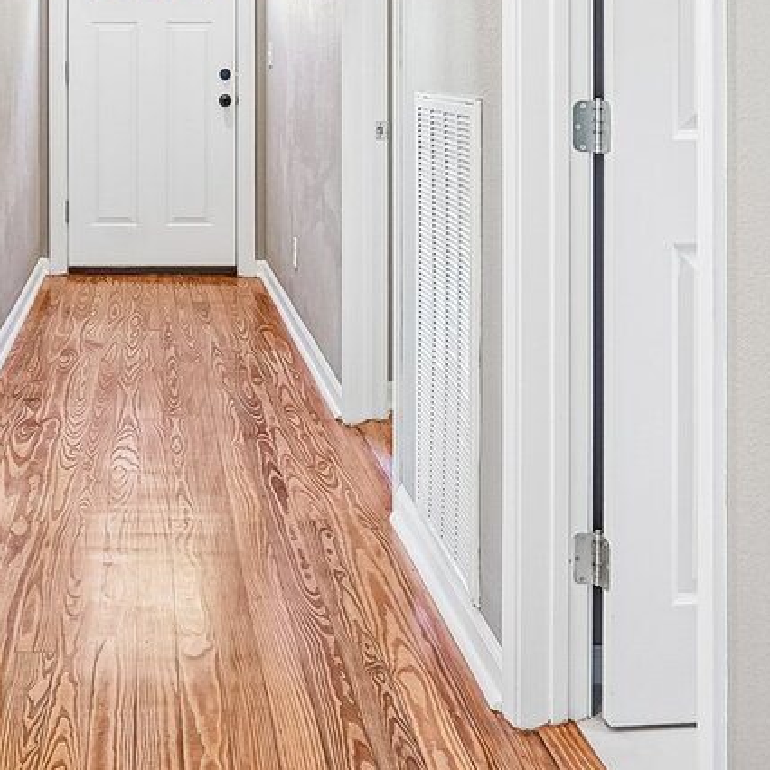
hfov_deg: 30.4
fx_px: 1384
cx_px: 161
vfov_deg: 29.6
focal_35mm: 55
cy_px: 54
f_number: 8
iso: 400
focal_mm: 17
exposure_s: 1/8
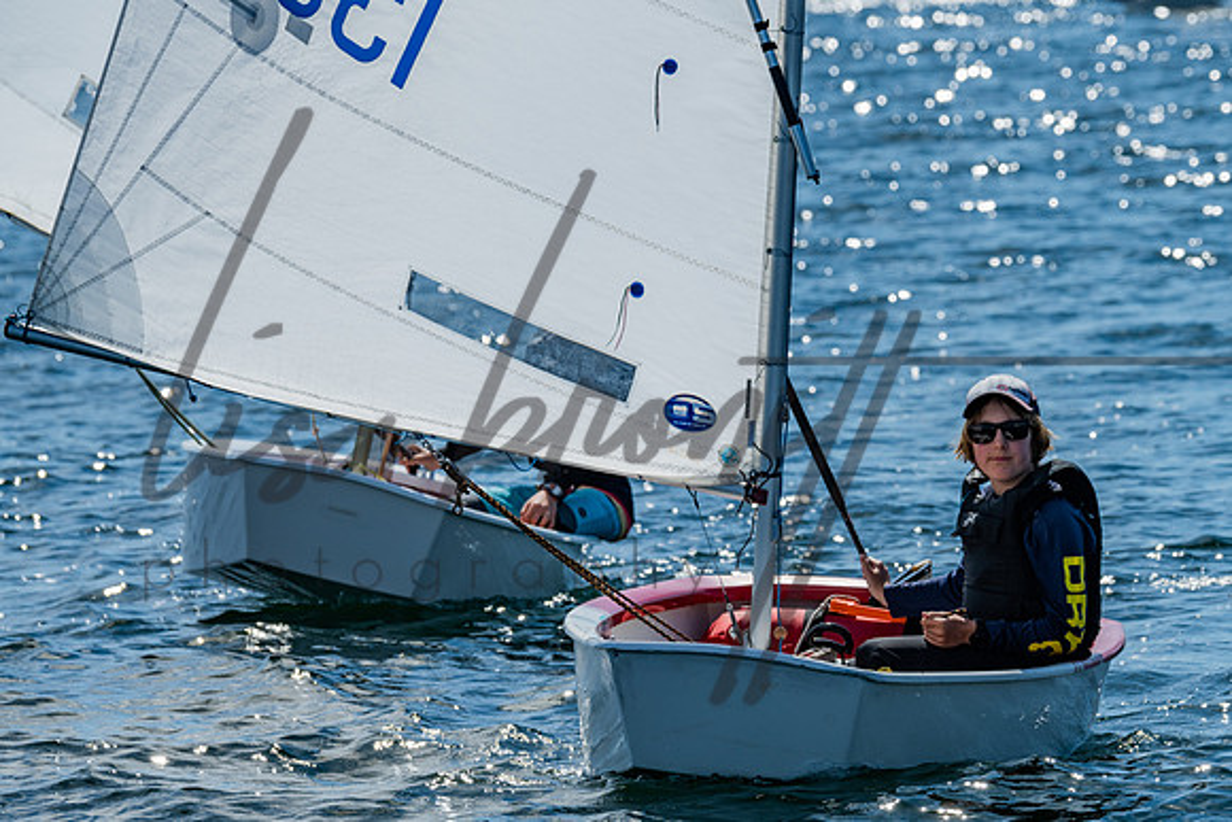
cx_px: 829
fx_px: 12900
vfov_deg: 3.6
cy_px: 427
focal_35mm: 377
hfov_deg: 5.5
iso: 100
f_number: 8
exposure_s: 1/500
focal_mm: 280
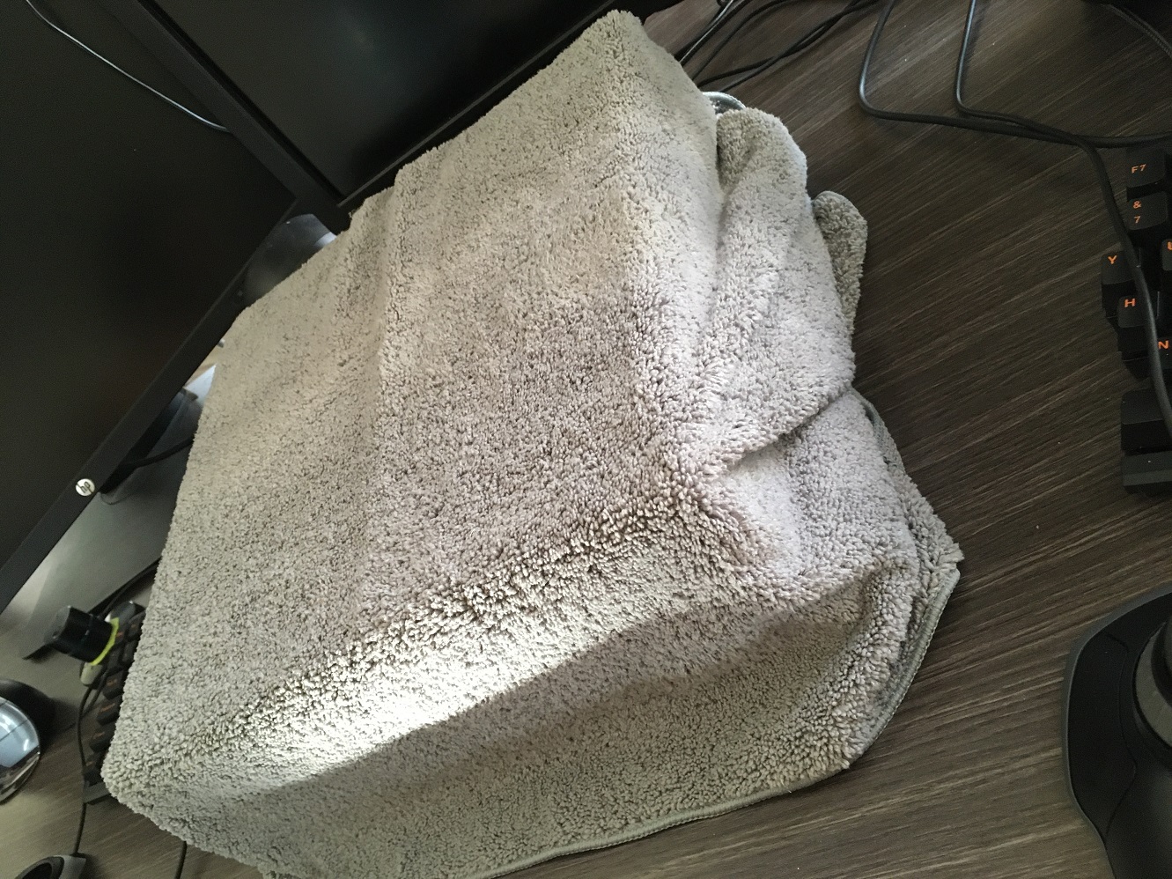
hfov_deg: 61.7
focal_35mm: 29
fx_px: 982
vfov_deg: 48.2
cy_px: 440
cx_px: 586
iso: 200
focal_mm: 4.15
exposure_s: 1/24
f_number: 2.2
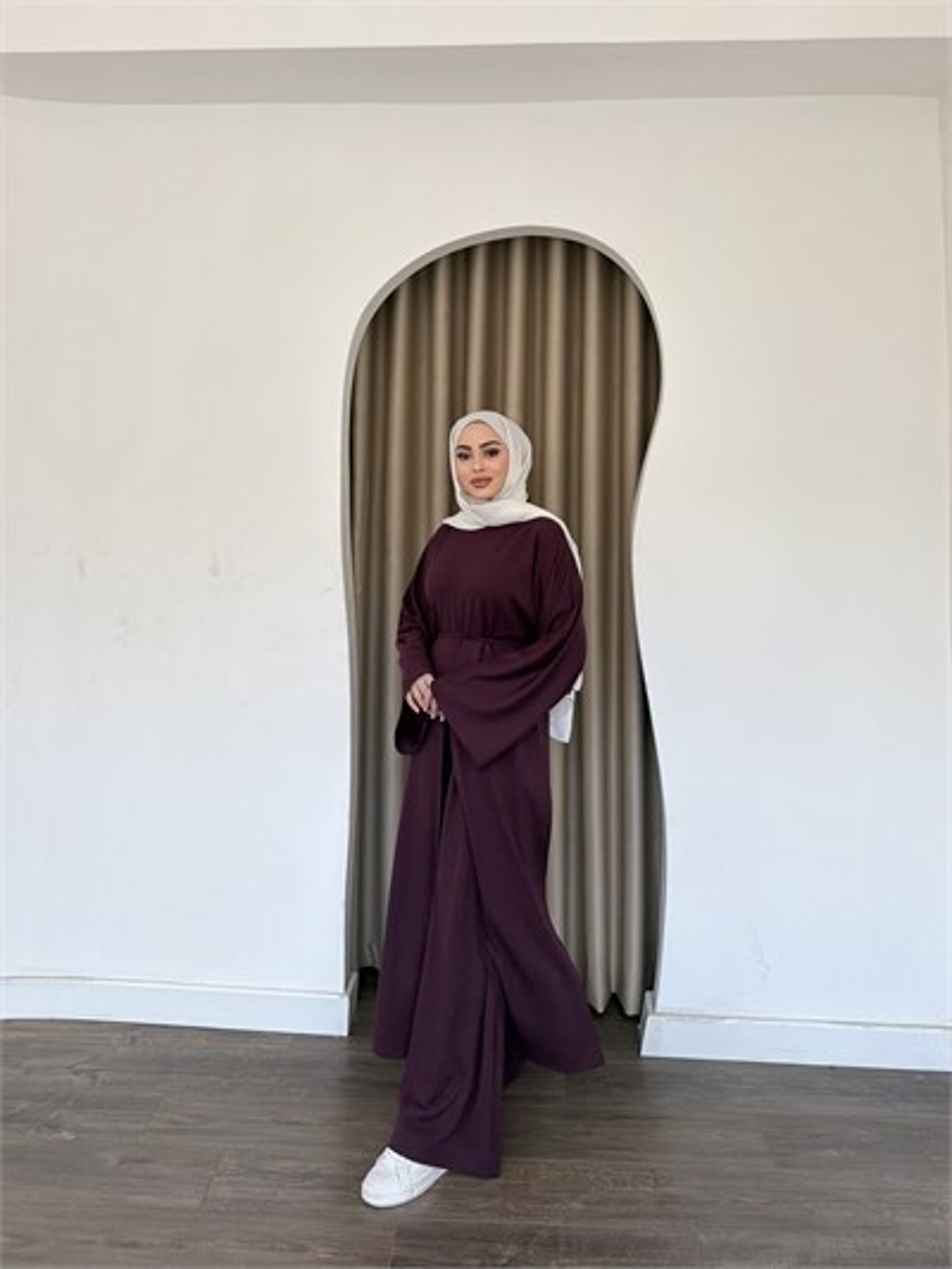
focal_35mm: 24
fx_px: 880
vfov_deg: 71.6
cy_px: 634
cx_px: 476
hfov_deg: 56.8
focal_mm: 6.76
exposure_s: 1/1618
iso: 320
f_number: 1.78
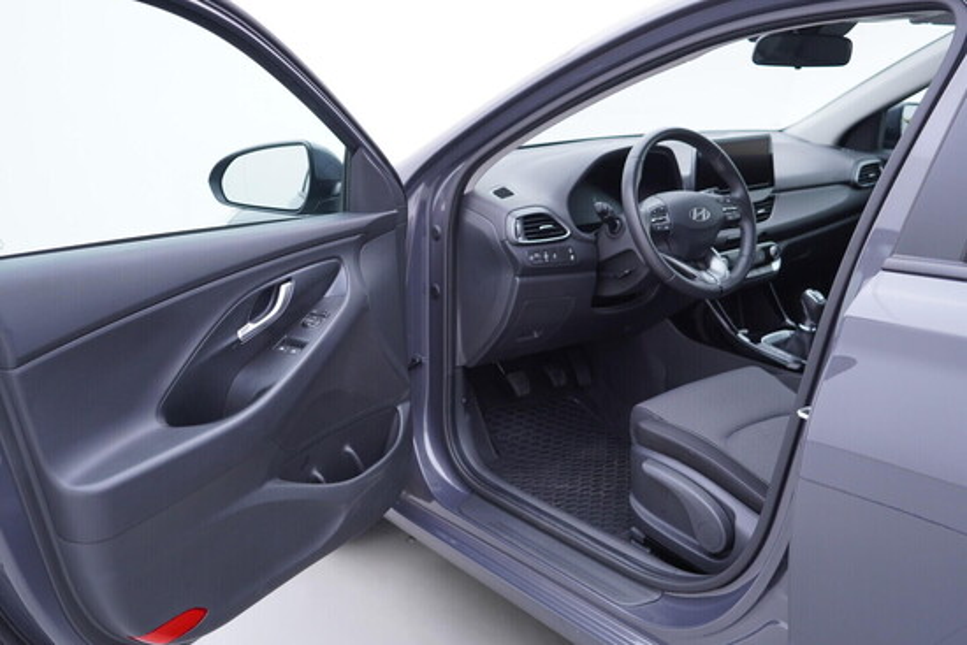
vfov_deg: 36.9
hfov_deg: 53.1
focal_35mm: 36
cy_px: 322
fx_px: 967
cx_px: 484
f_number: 2.8
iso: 160
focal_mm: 24
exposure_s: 1/40
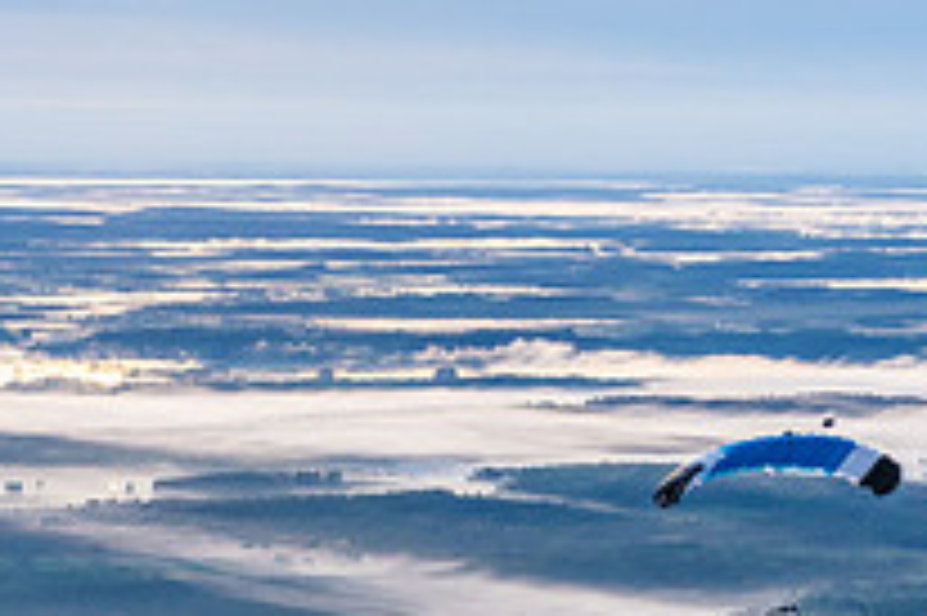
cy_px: 835
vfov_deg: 8.5
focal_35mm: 158
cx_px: 341
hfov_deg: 13.0
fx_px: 4065
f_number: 4
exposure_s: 1/2000
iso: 1000
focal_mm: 46
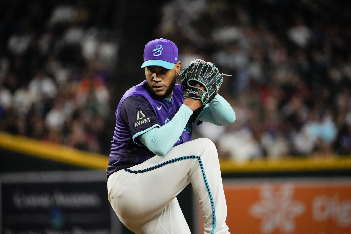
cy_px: 117
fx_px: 5850
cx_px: 176
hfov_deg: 3.4
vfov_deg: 2.3
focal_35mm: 600
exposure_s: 1/1000
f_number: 6.3
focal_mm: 600
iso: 5000
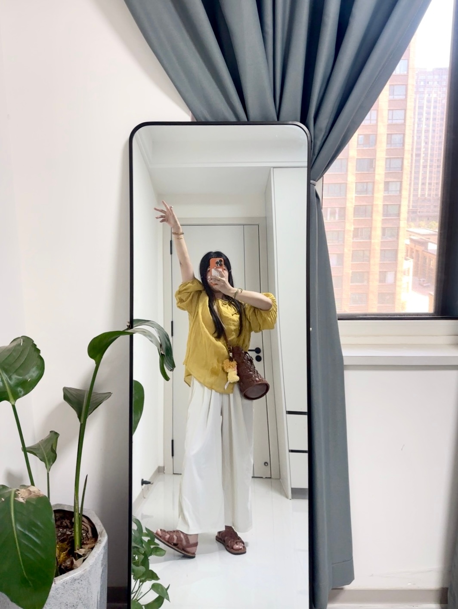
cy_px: 304
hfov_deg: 56.9
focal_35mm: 24
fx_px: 423
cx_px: 229
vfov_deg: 71.6
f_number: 1.78
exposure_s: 1/100
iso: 200
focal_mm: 6.86
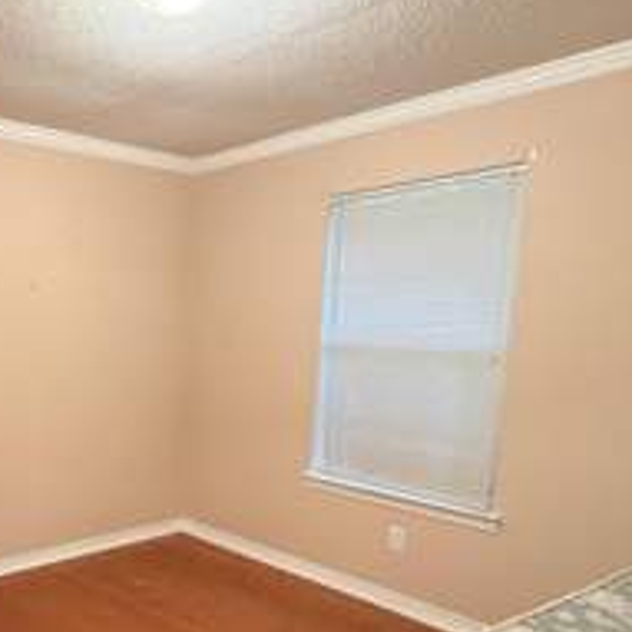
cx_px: 56
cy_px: 415
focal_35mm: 31
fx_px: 640
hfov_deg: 47.0
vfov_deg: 51.7
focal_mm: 2.22
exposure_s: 1/60
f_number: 2.2
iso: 800
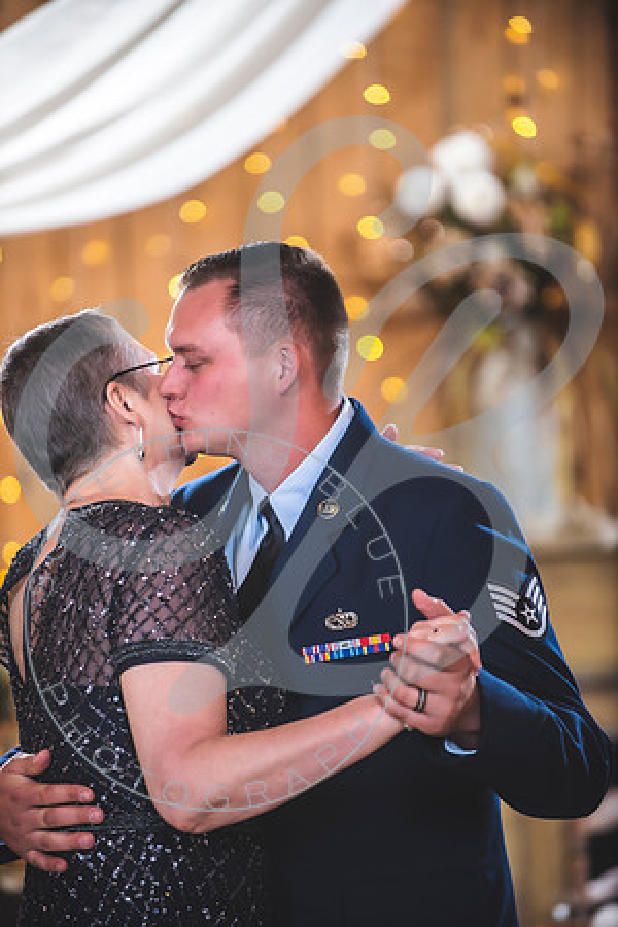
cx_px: 309
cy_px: 464
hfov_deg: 6.9
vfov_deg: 10.3
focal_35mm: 200
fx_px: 5150
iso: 1000
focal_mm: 200
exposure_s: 1/200
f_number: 2.8
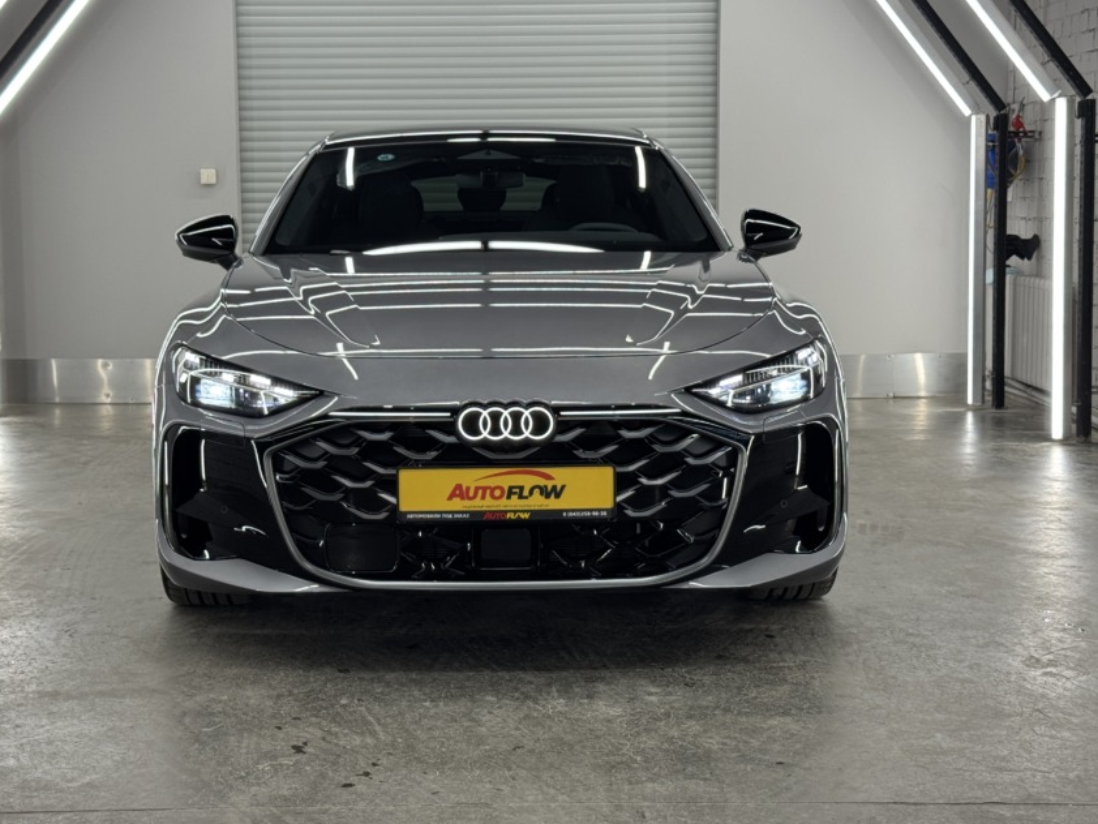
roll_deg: +0.7
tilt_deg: -5.9
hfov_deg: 33.7
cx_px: 472
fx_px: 1809
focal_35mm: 57
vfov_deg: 25.7
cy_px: 383
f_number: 1.78
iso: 64
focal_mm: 6.76
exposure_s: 1/176
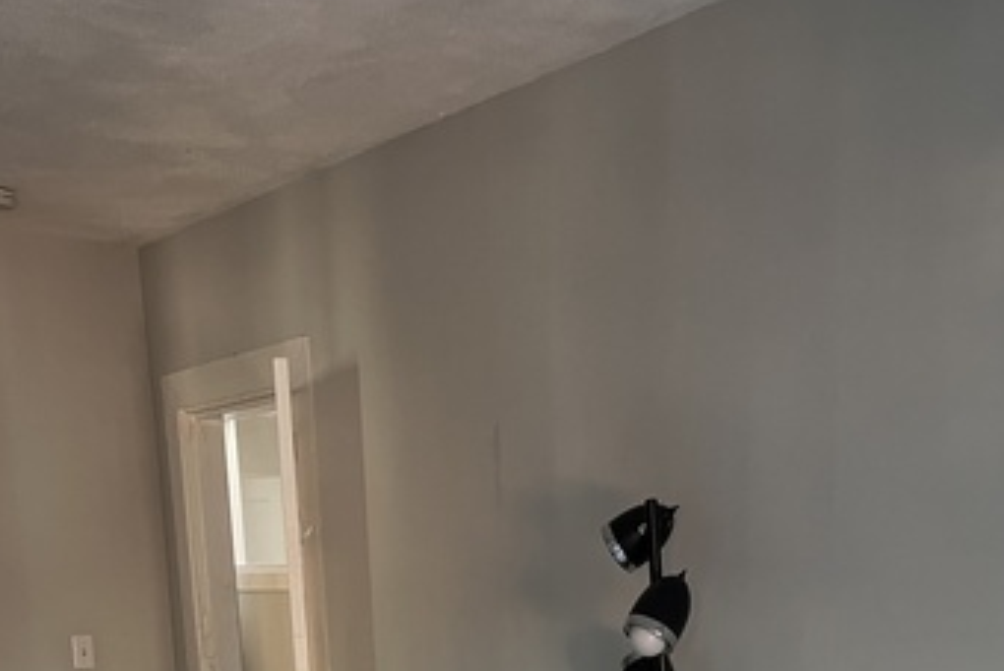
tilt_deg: -15.0
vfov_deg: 21.7
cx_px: 617
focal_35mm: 53
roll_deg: +1.0
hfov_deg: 37.3
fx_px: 1479
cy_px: 980
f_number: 1.6
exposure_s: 1/60
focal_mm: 5.1
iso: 160
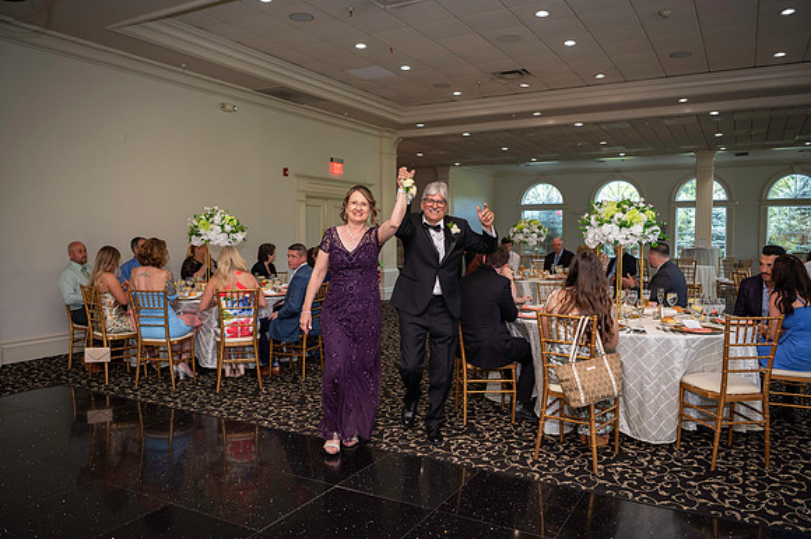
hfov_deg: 65.5
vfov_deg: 46.4
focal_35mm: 28
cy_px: 270
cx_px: 406
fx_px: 630
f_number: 3.5
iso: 800
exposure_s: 1/100
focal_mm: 28
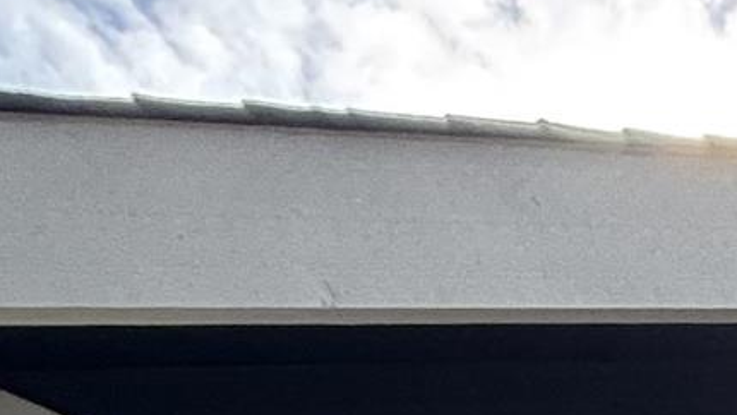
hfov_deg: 15.6
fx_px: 2130
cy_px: 1921
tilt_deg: +7.0
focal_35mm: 109
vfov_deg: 6.8
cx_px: 1467
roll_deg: +0.7
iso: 50
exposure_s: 1/751
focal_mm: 2.22
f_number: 2.2
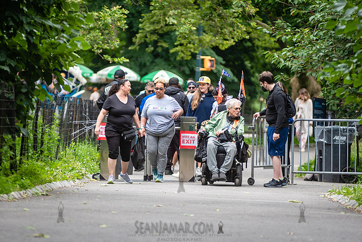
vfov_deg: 5.8
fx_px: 2394
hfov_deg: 8.6
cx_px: 168
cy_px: 115
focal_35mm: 238
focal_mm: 200
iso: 250
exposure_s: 1/200
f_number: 3.5
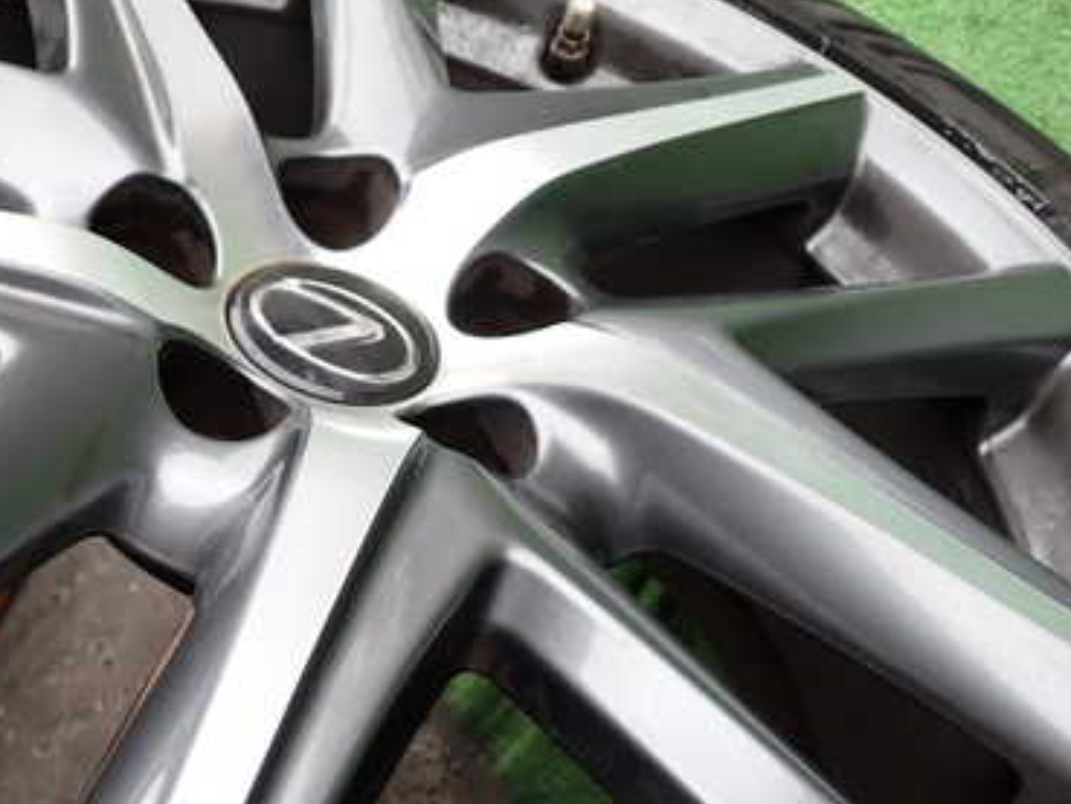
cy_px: 528
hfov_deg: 36.0
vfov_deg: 27.9
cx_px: 276
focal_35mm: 52
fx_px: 1609
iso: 125
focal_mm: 5.79
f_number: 2.4
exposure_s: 1/125
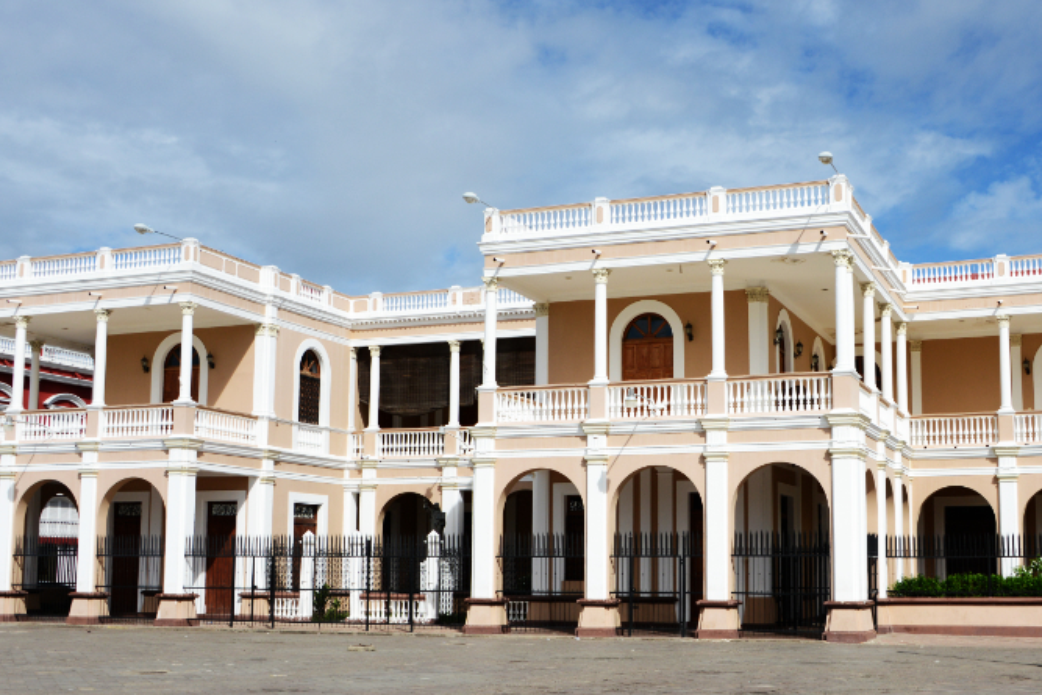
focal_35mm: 48
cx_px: 619
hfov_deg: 40.9
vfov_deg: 28.1
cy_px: 396
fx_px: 1390
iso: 250
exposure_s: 1/2000
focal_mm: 32
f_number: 6.3
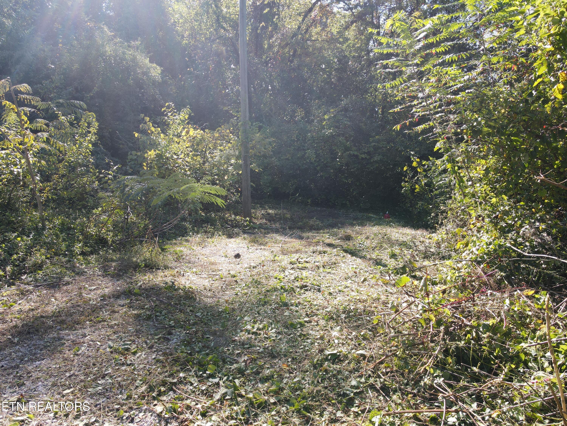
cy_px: 213
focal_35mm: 24
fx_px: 393
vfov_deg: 56.8
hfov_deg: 71.6
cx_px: 284
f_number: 2.8
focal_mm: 4.5
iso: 100
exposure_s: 1/180
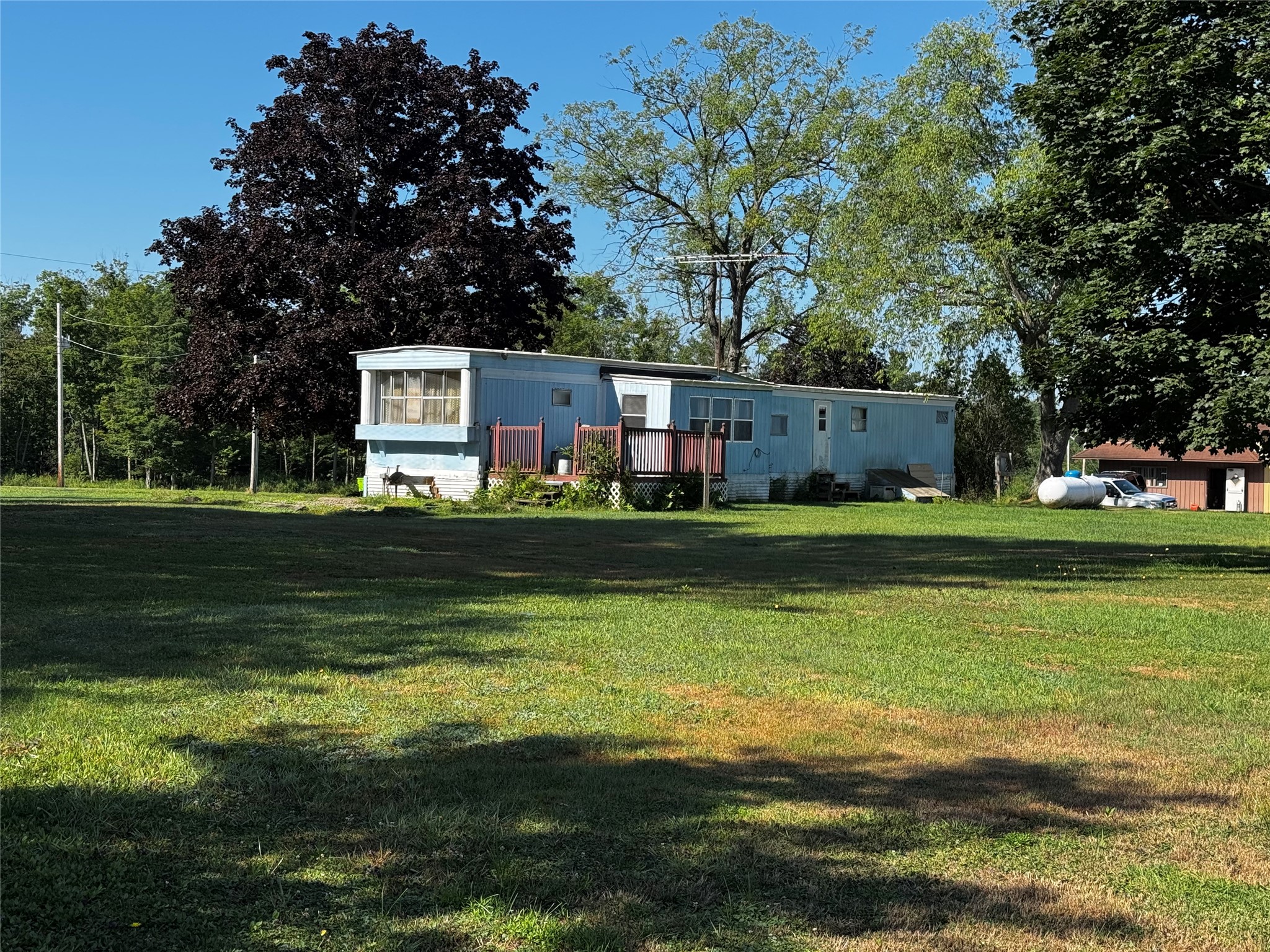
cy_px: 476
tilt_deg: -1.6
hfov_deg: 39.7
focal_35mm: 48
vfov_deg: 30.3
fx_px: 1761
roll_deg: -1.2
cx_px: 635
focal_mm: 6.76
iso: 64
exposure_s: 1/2331
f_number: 1.78
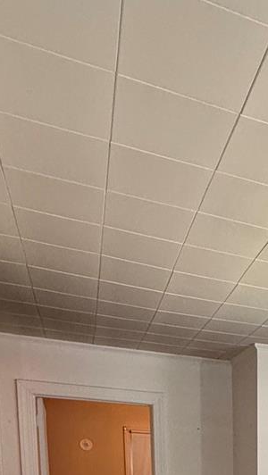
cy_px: 571
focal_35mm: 44
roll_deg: -2.3
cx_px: 355
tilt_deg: -7.9
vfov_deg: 36.0
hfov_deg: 23.7
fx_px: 555
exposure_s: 1/75
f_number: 2.2
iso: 400
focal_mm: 2.22
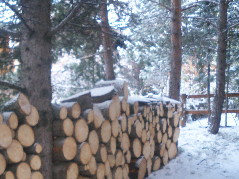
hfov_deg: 30.9
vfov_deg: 23.8
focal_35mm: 61
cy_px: 131
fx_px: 421
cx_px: 50
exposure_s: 1/60
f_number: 3.5
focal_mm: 6.3
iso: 125
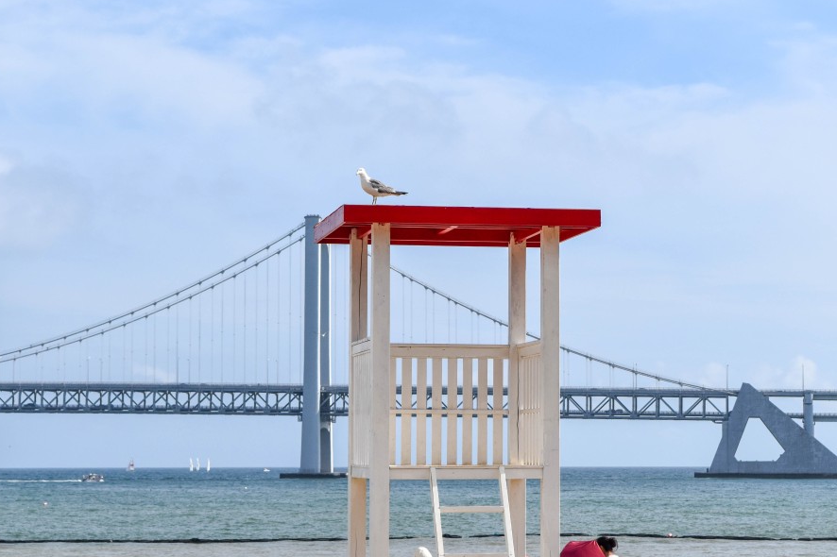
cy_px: 294
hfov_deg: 20.3
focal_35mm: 101
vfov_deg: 13.6
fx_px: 2338
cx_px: 502
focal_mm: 55
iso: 400
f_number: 8
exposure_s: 1/2000
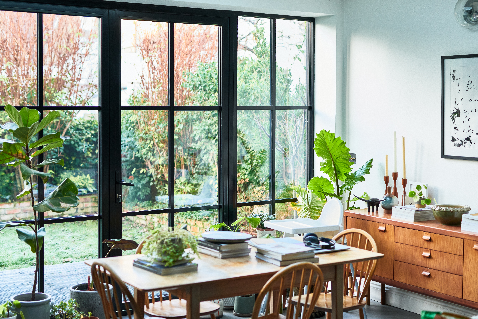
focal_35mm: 59
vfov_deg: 23.0
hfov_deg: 33.9
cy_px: 171
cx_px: 270
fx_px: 783
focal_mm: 50
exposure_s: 1/200
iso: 1600
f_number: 2.2
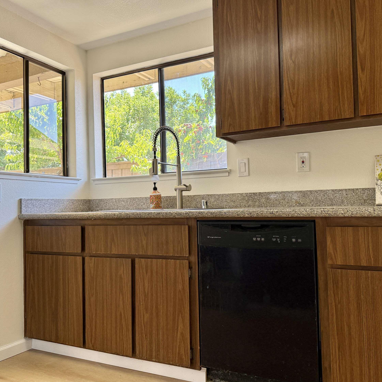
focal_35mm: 29
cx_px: 210
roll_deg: +1.9
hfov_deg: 55.5
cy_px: 191
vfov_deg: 55.6
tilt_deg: +2.7
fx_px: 362
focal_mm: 6.76
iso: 125
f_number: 1.78
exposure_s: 1/147
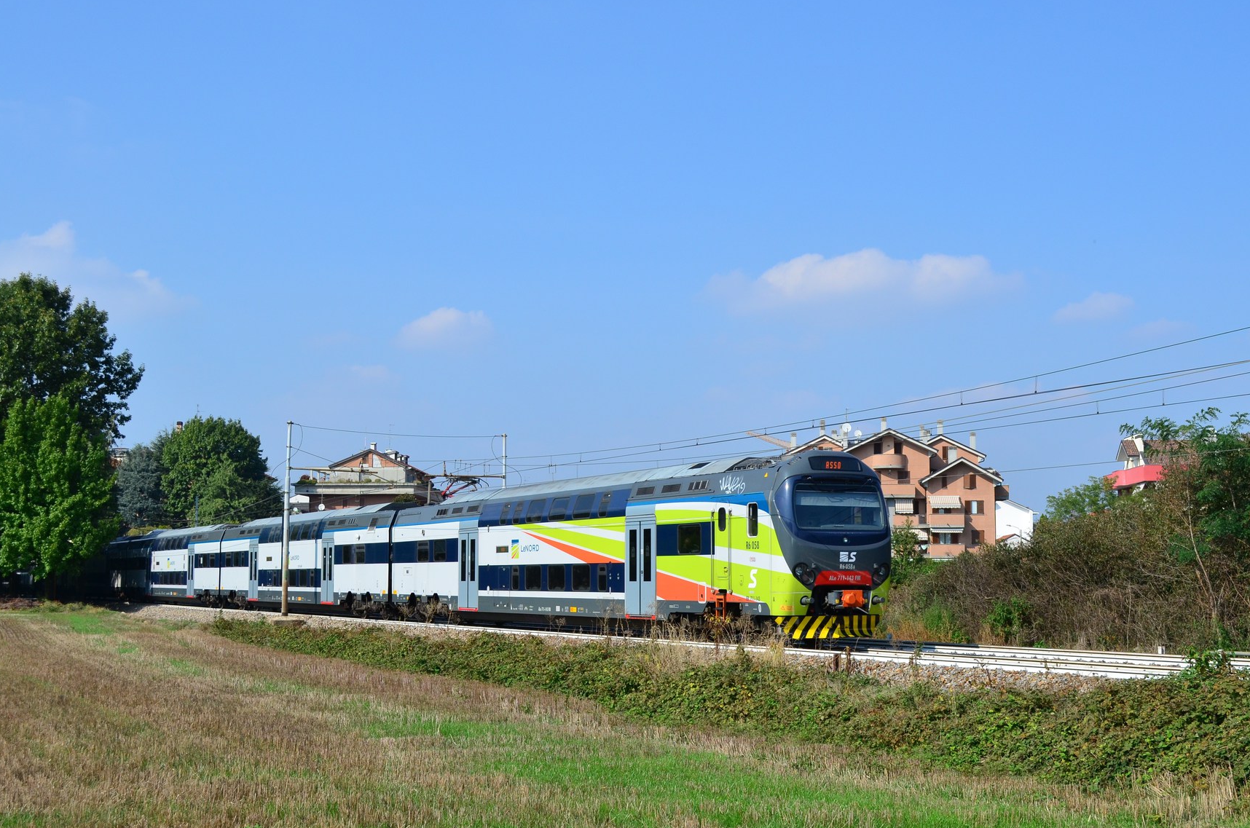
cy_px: 435
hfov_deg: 42.0
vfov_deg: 28.5
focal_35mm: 47
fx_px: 1629
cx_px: 645
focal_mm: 28
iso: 250
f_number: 7.1
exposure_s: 1/800
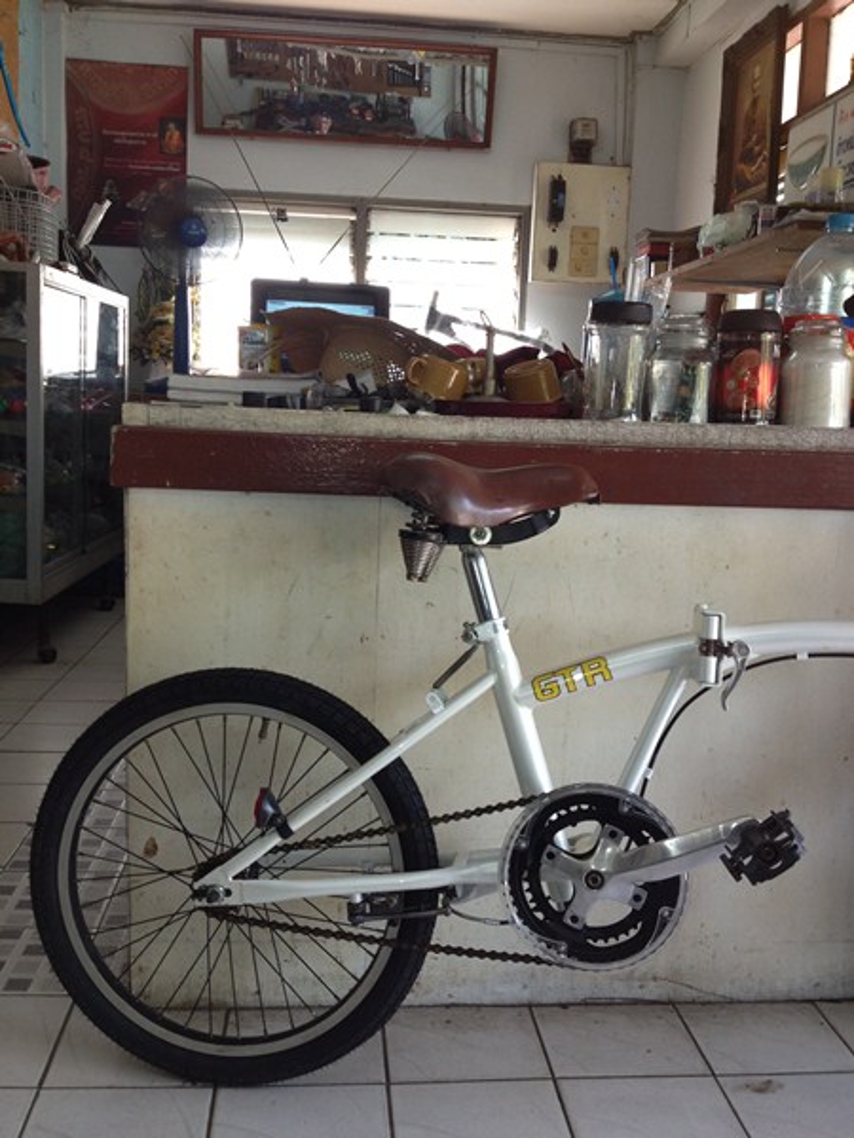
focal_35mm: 35
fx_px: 1151
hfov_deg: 40.7
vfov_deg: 52.6
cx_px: 427
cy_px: 569
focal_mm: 4.28
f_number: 2.4
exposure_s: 1/30
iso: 64
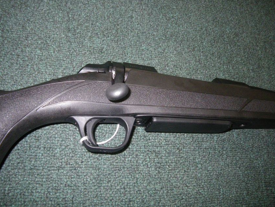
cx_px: 140
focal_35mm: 30
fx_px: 238
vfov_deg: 46.8
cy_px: 99
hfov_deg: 60.0
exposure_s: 1/50
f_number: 3.5
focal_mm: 5
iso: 400
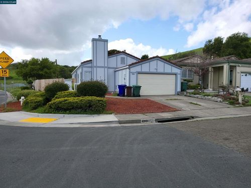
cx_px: 126
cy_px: 94
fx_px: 174
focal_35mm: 24
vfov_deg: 56.8
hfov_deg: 71.6
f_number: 1.8
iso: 40
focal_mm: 5
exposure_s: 1/1576
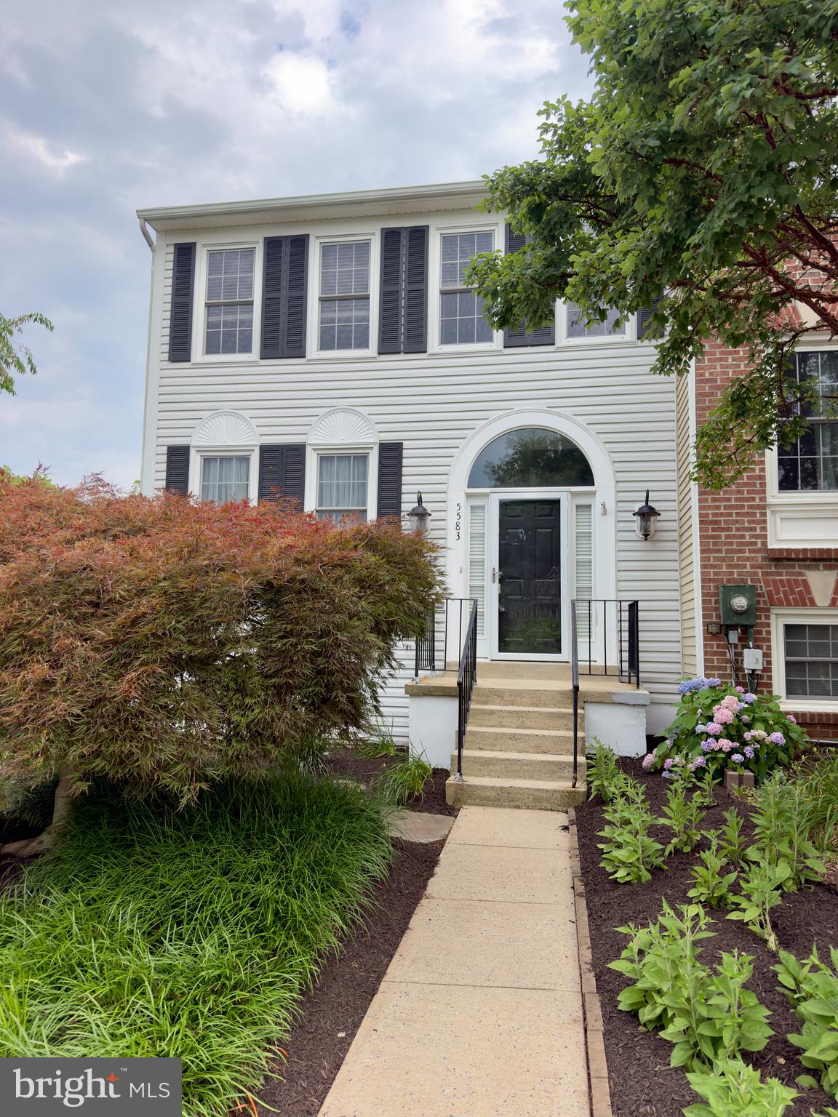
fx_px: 775
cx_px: 419
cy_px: 558
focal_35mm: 24
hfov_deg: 56.8
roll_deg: -1.8
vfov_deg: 71.6
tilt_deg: +6.1
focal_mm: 6.76
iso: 100
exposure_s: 1/1401
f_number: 1.78
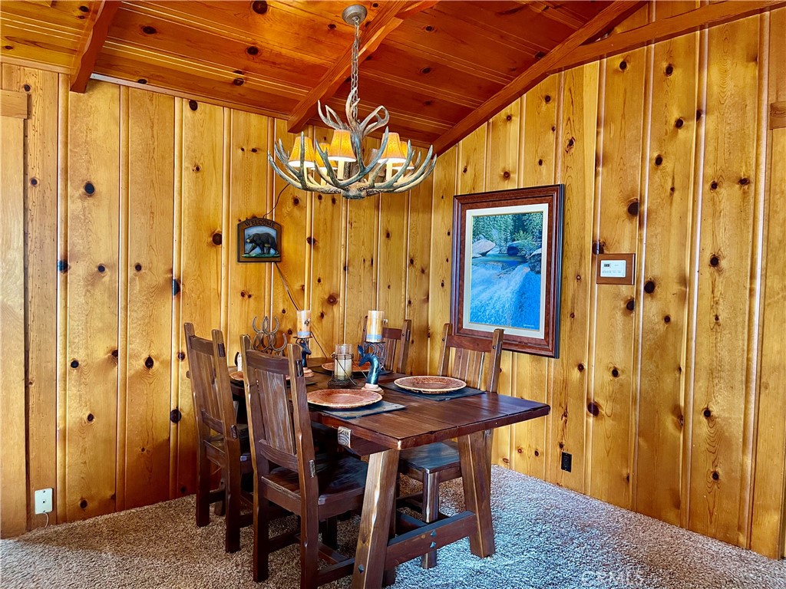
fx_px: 568
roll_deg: -0.1
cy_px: 294
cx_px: 393
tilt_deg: -1.8
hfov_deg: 69.4
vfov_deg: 54.9
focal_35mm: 25
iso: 400
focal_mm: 5.1
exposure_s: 1/60
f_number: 1.6
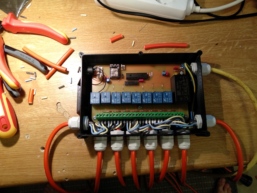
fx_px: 193
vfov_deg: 53.1
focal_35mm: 26
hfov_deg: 67.3
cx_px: 128
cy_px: 96
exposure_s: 1/33
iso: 400
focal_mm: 3.83
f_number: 2.2
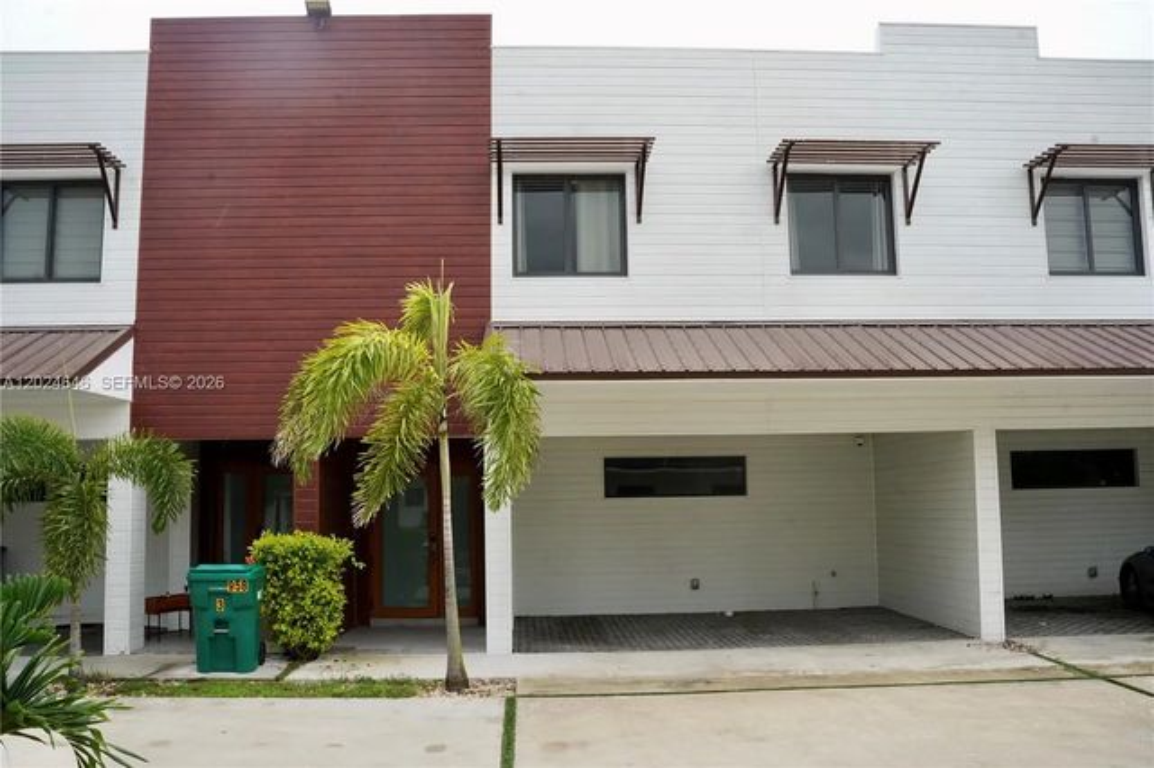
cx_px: 577
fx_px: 1121
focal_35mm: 35
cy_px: 384
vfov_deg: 37.8
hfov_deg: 54.5
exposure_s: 1/125
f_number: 11
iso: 400
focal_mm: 35
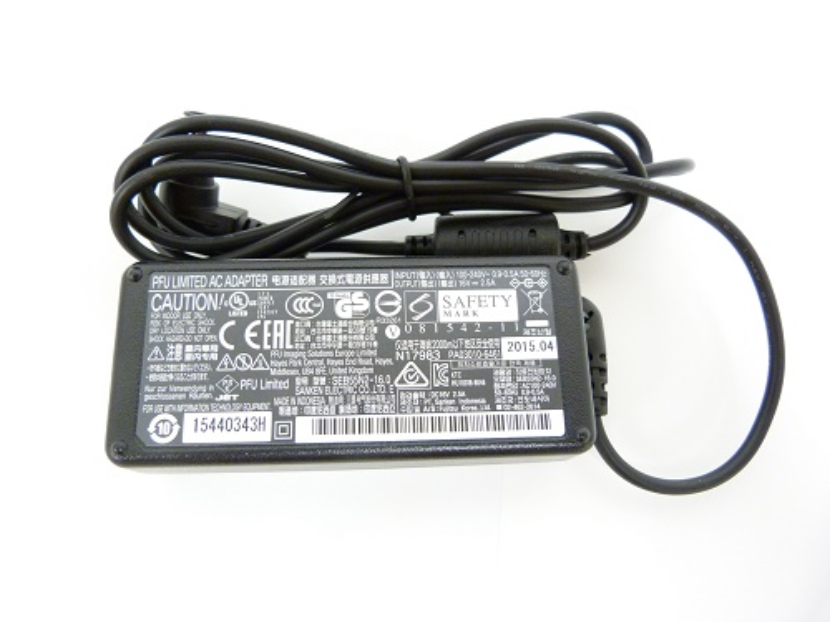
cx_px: 415
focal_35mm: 25
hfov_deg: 69.4
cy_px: 311
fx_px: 599
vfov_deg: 54.9
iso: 400
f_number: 2.8
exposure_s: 1/10
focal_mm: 4.5
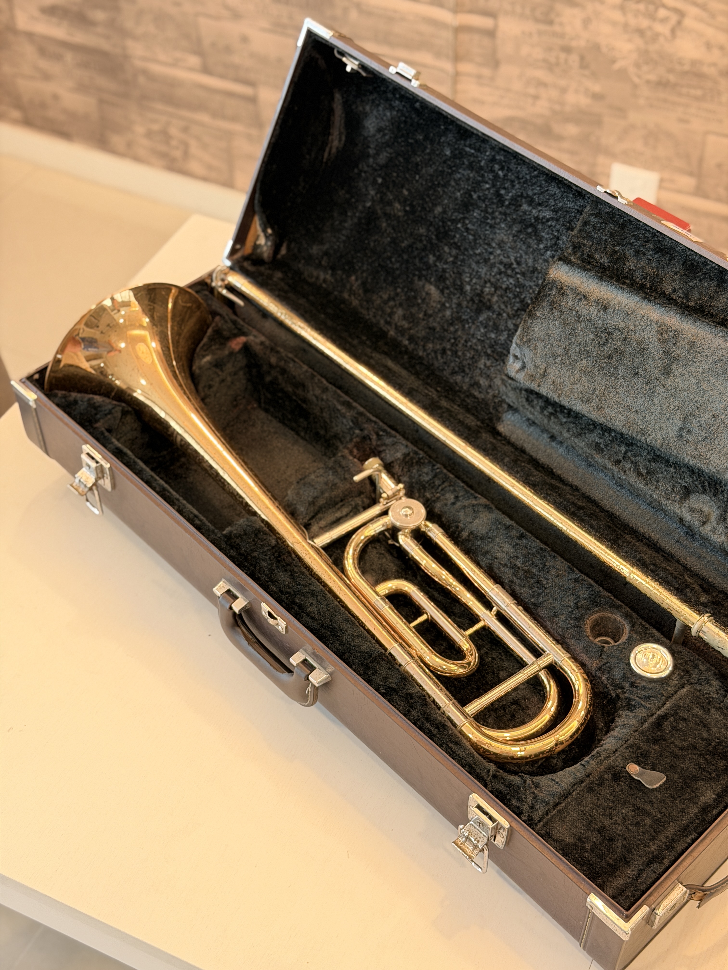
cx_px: 364
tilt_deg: -45.8
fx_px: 1346
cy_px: 485
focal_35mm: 48
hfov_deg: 30.3
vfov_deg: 39.7
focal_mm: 6.76
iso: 250
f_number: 1.78
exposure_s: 1/33
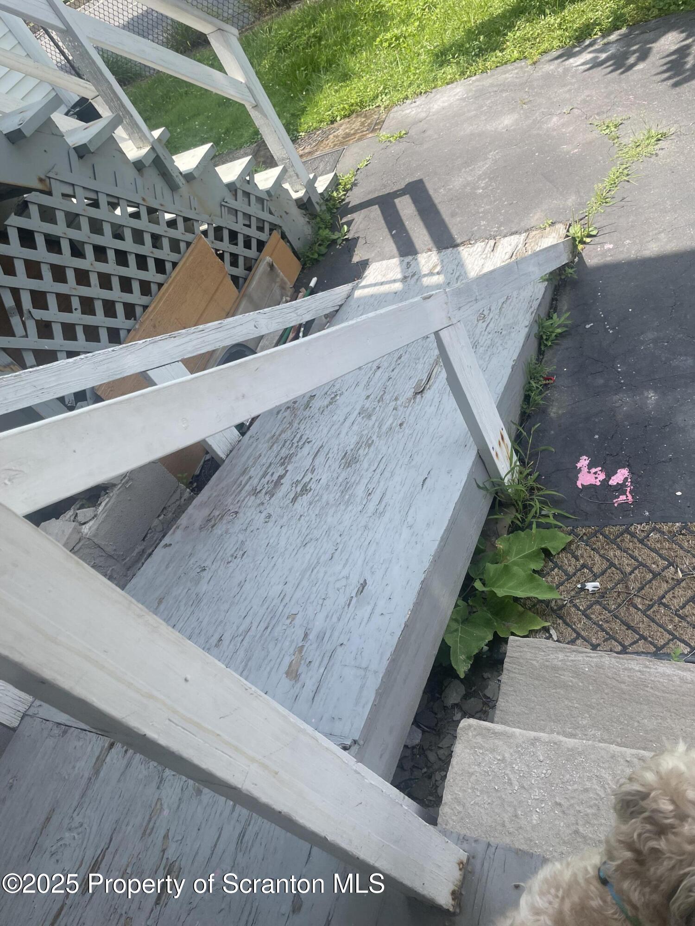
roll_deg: +36.4
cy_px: 463
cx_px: 348
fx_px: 696
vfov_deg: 67.3
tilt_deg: -40.5
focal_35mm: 26
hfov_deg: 53.1
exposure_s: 1/997
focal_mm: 4.2
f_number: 1.6
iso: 32
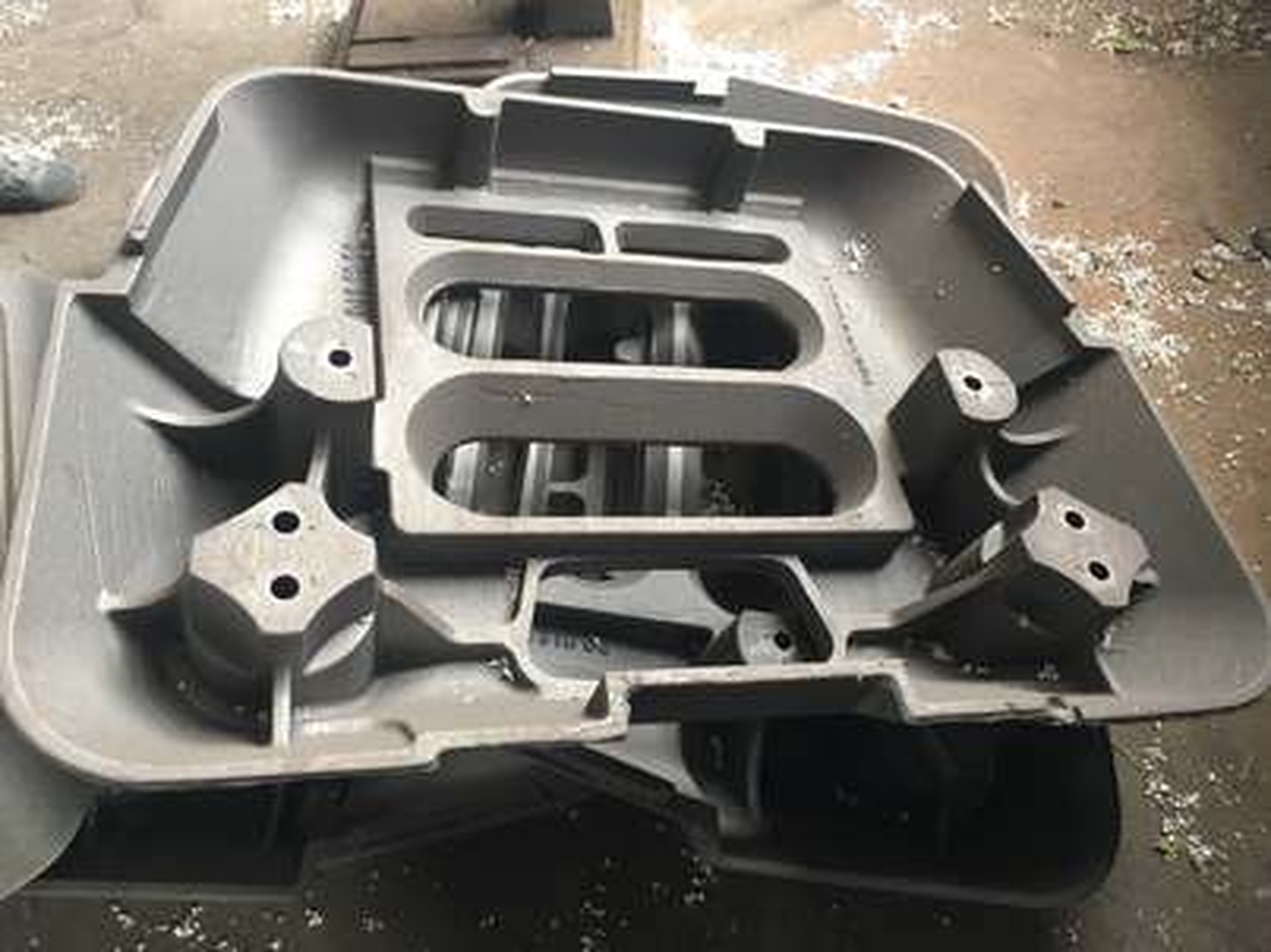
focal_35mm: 29
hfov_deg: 61.7
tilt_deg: -57.4
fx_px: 1064
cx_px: 636
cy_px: 476
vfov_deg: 48.2
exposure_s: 1/17
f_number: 2.2
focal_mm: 4.15
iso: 50
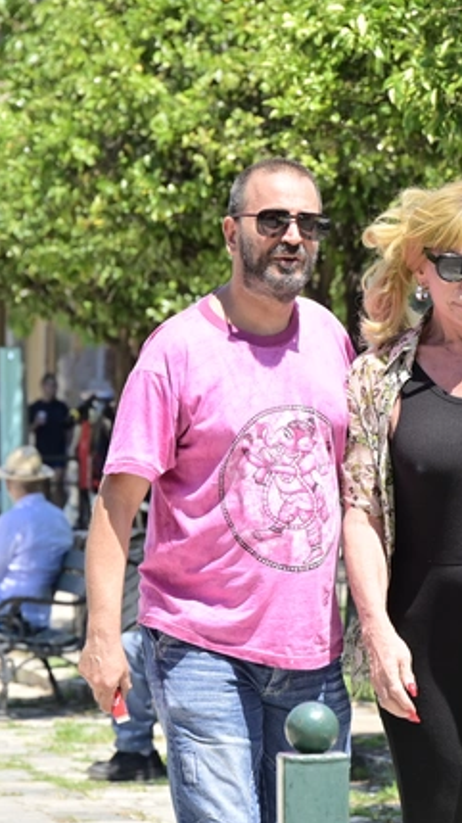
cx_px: 529
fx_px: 6911
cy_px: 412
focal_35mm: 317
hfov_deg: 3.8
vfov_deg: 6.8
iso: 640
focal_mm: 200
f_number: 11
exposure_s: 1/400
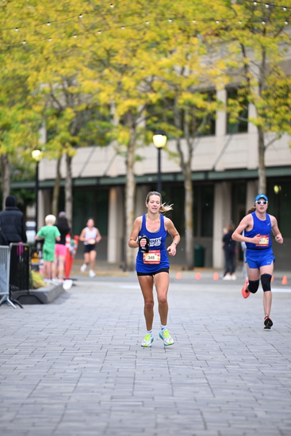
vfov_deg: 10.3
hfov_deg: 6.9
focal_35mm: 200
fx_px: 2423
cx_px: 146
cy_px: 218
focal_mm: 200
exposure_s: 1/1600
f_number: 2.8
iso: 1000
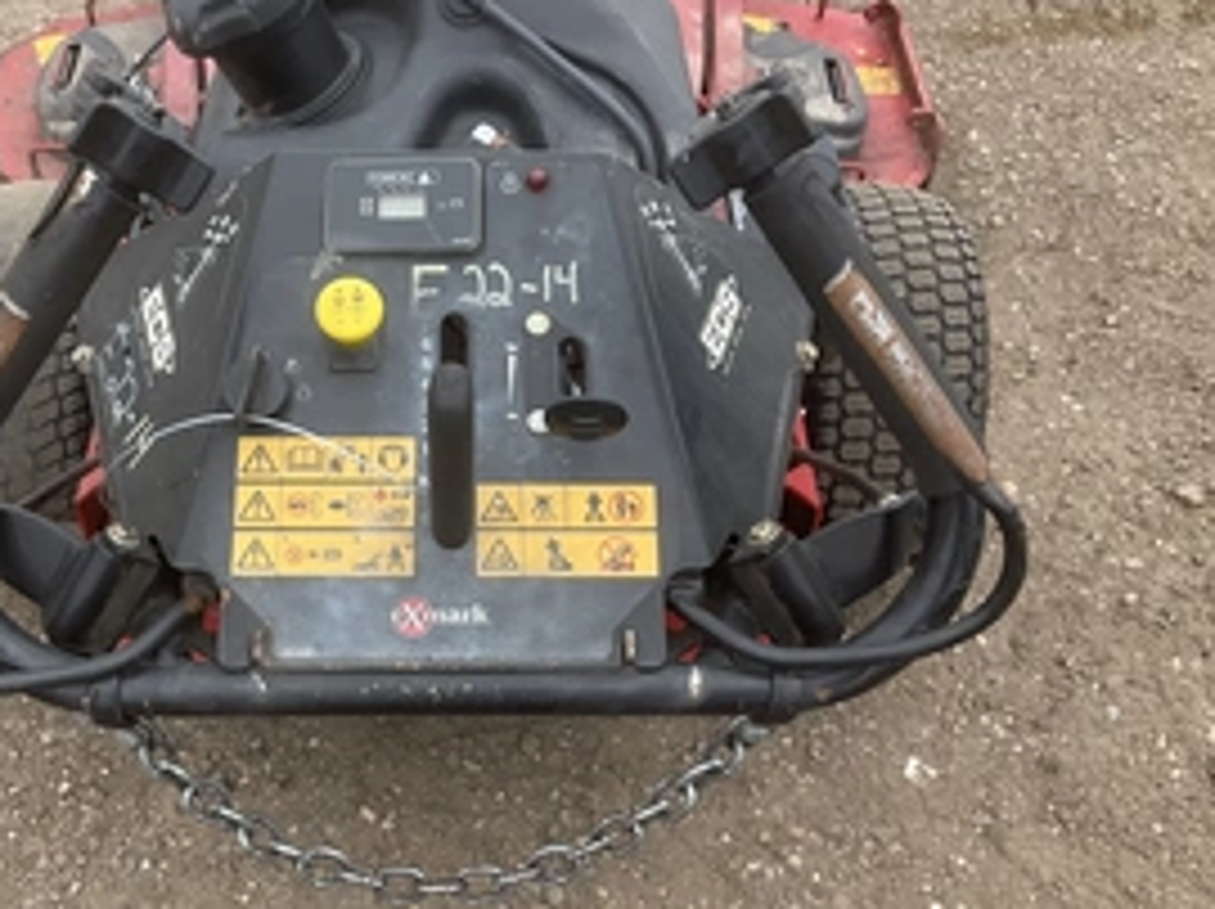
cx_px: 464
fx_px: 1508
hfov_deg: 43.6
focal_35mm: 43
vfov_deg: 33.5
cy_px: 518
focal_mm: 3
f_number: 1.8
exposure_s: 1/534
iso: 25
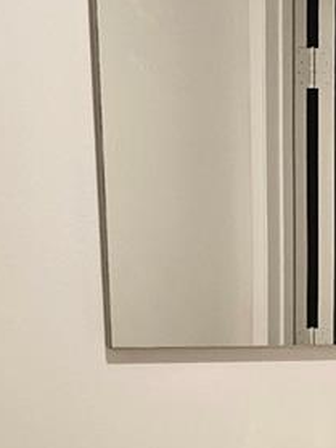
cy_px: 613
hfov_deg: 14.8
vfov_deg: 18.2
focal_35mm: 99
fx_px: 1282
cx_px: 304
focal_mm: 5.4
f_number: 1.8
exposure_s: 1/120
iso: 160
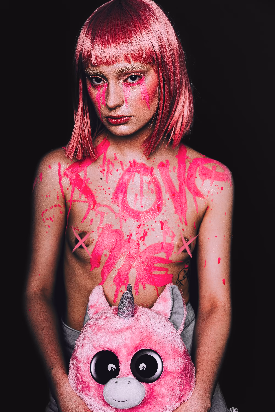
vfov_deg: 36.2
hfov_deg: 24.6
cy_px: 206
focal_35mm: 55
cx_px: 138
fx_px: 630
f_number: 7.1
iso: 100
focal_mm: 55
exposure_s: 1/160
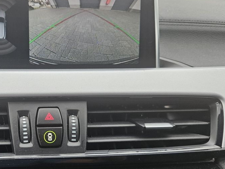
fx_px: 267
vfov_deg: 34.8
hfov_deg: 43.8
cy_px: 114
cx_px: 47
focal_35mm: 41
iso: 125
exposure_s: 1/359
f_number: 1.8
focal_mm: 5.4
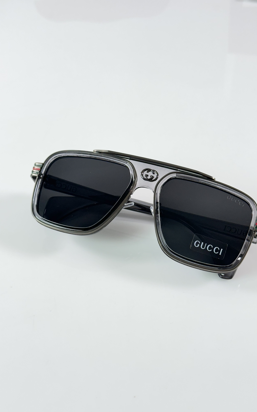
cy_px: 206
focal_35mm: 51
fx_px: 572
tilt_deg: -45.6
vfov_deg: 39.6
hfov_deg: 25.3
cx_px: 144
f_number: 1.78
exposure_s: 1/100
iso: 64
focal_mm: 6.86
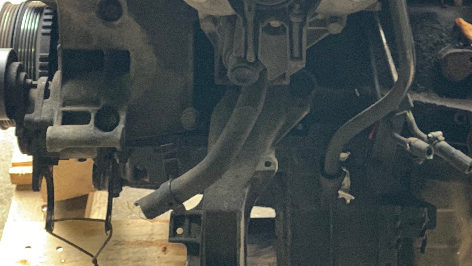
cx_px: 354
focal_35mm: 119
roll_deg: -0.1
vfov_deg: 10.0
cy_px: -49
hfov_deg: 17.9
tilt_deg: -38.3
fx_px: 1489
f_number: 2.4
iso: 250
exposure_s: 1/60
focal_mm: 6
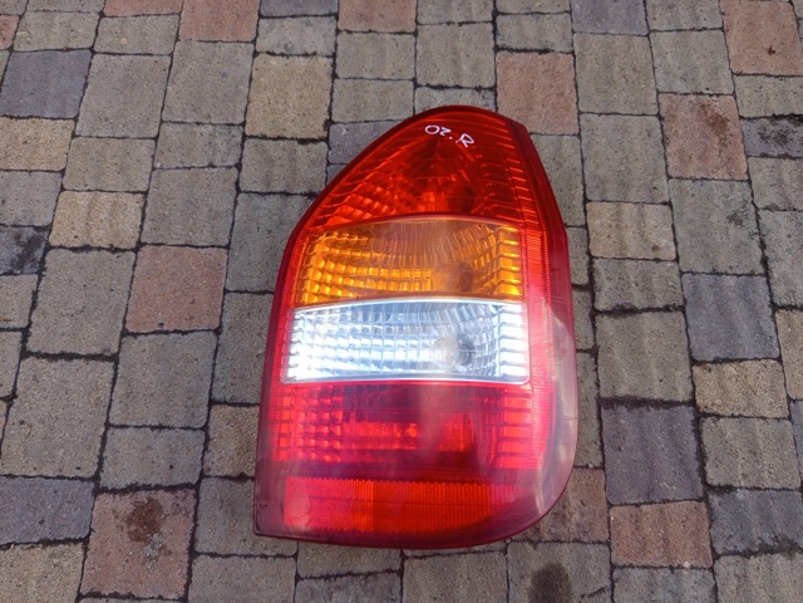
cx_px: 402
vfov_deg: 56.8
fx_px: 557
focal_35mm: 24
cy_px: 302
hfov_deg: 71.6
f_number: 1.7
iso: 68
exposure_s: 1/100
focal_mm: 5.24
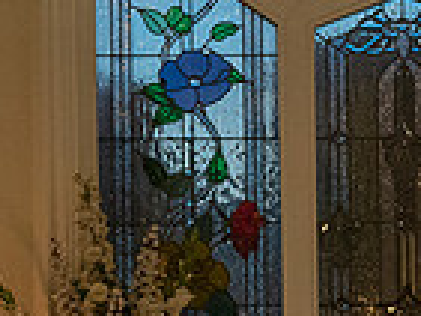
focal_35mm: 318
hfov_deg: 6.2
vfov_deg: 4.7
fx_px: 3871
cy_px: 456
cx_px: 478
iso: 2500
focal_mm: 69
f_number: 4
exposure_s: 1/250
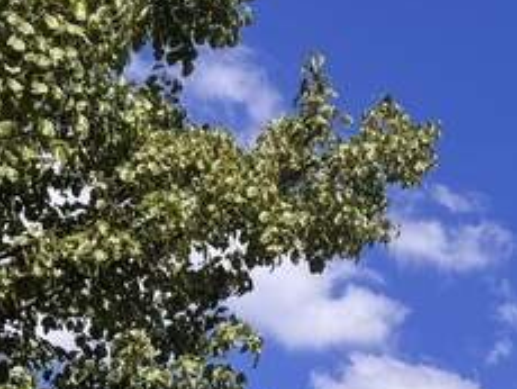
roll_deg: +1.5
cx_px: 872
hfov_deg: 14.3
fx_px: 1869
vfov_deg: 10.7
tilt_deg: +6.9
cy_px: 823
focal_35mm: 125
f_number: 1.78
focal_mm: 6.76
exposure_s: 1/5814
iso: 80
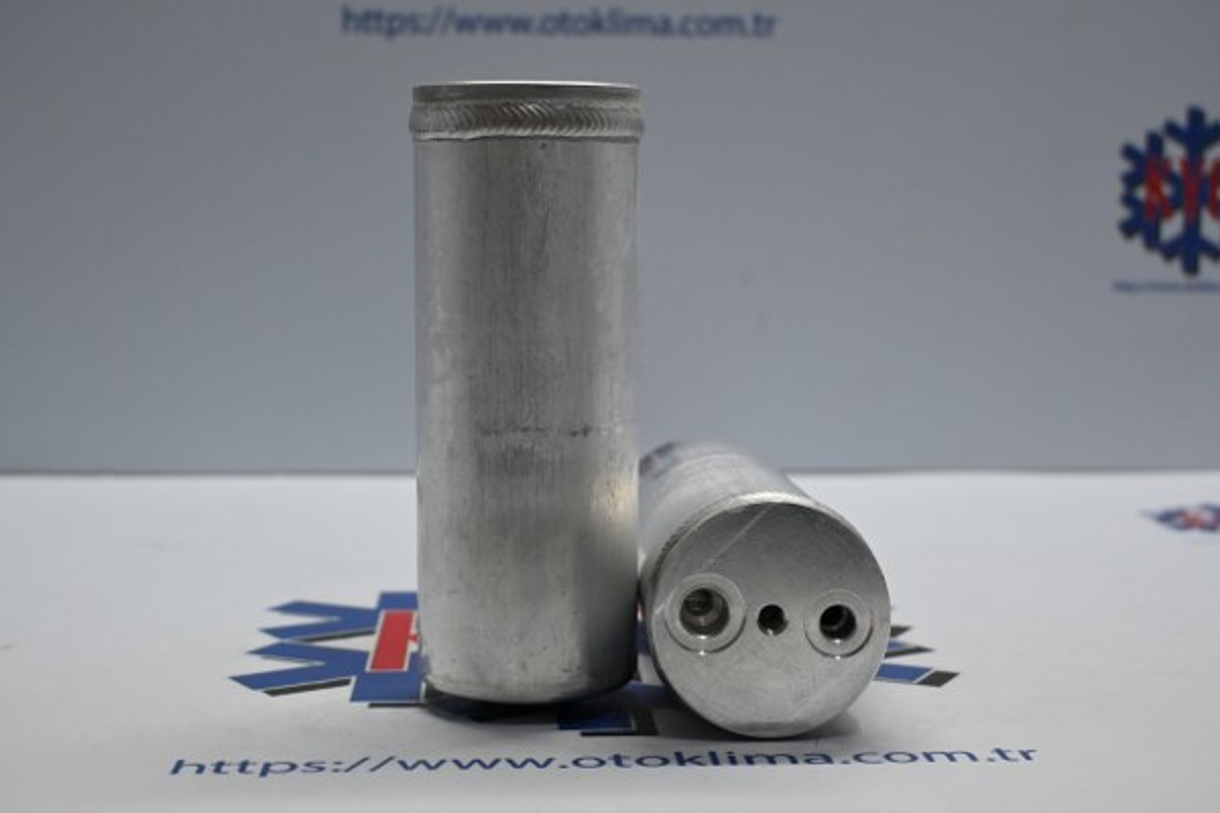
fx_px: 1932
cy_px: 406
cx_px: 610
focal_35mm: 57
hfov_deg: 35.1
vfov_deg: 23.8
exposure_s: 1/125
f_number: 5.6
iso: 1000
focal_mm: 38
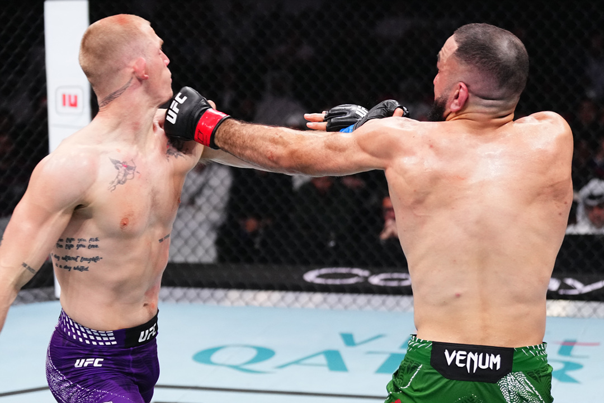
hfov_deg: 28.8
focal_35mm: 70
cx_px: 302
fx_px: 1174
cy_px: 202
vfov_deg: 19.5
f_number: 2.8
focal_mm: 70
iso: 3200
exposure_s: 1/1250
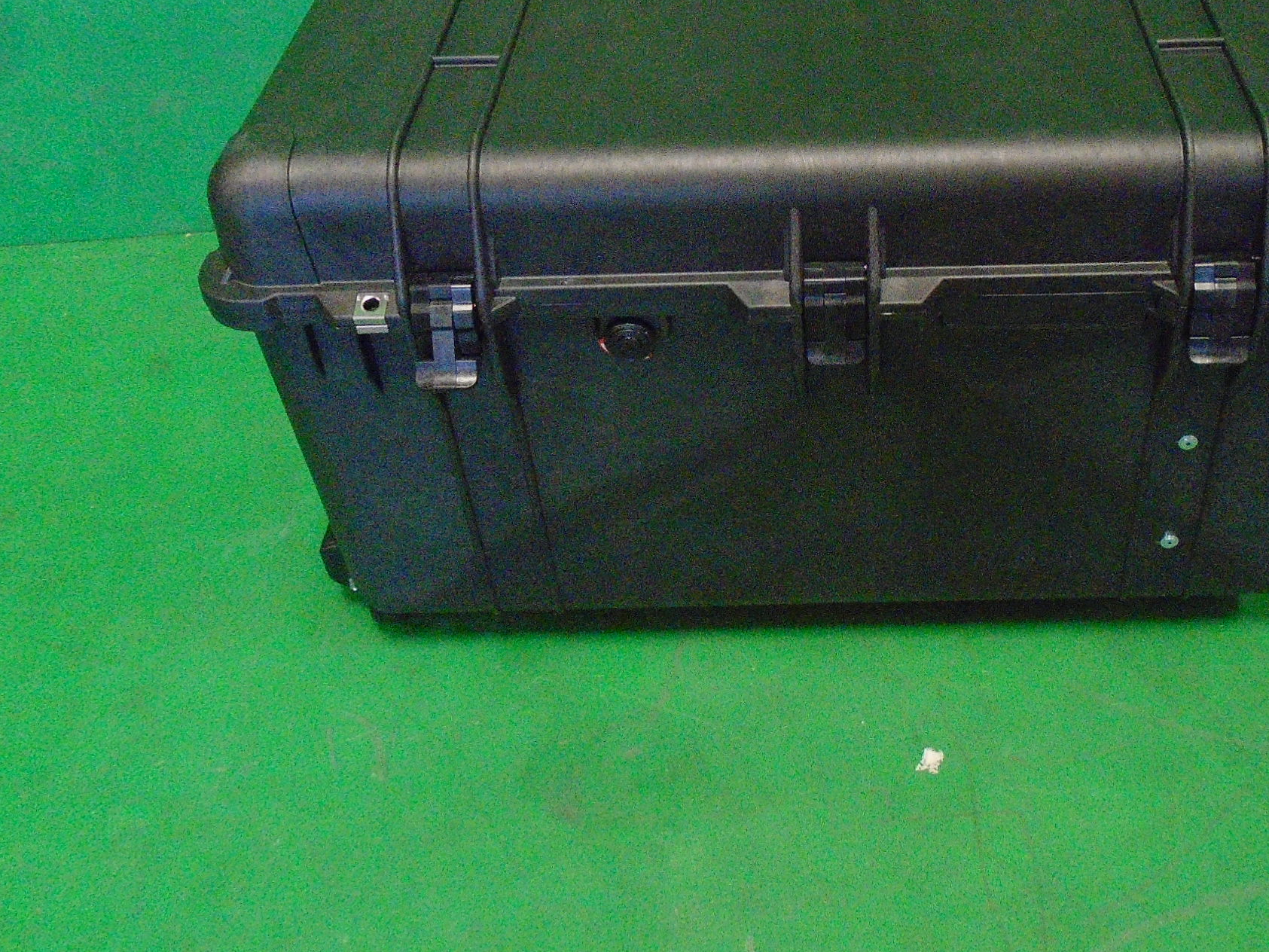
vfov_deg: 35.5
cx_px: 843
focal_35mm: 40
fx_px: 1466
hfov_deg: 46.1
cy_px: 294
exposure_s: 1/125
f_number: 3.2
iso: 800
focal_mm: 4.6
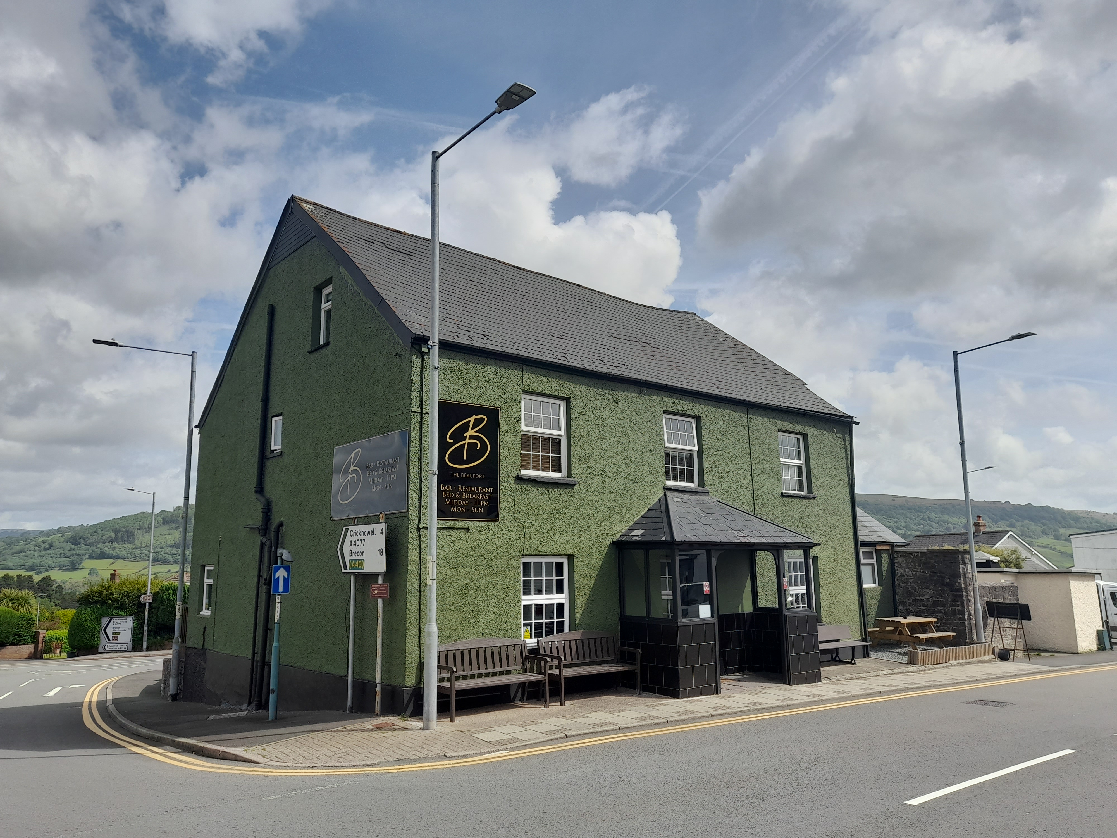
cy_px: 419
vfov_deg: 54.9
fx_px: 807
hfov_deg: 69.4
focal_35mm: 25
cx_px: 558
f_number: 2
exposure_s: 1/1031
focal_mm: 4.6
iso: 20
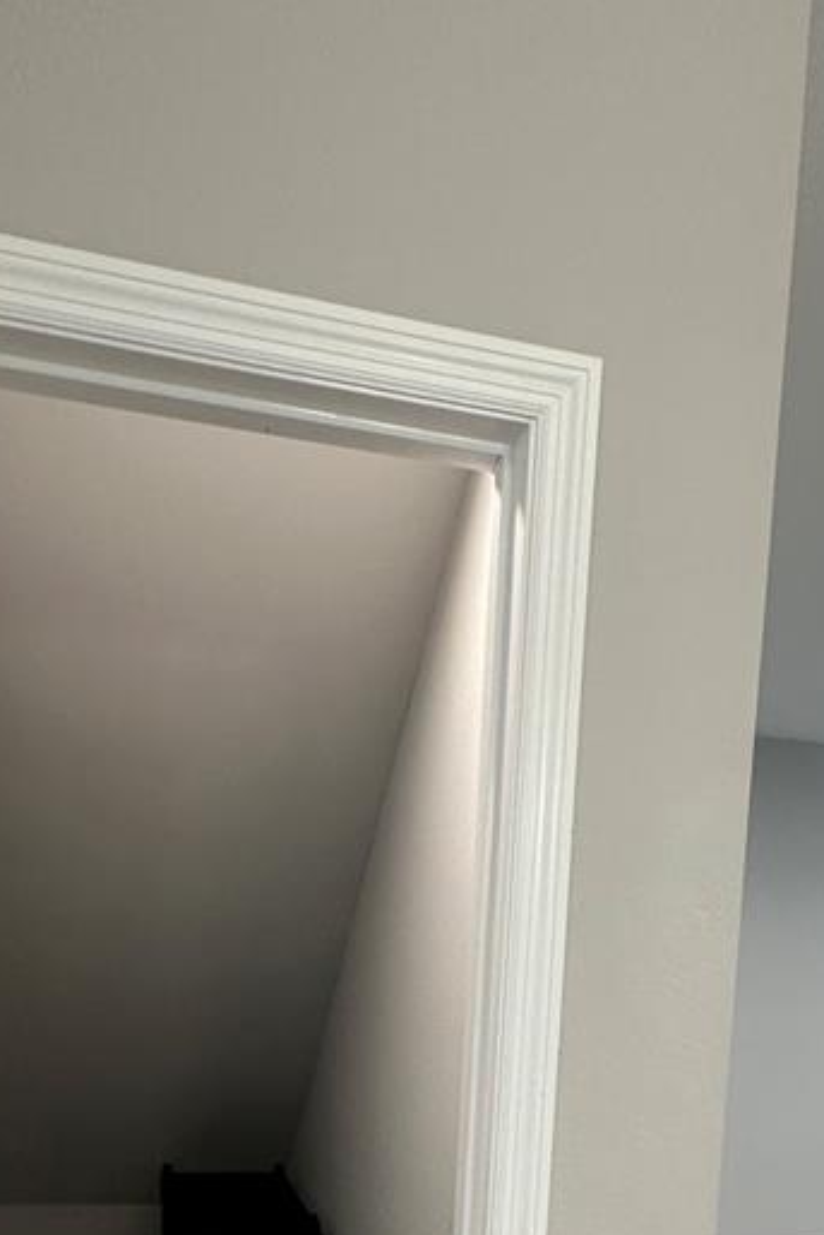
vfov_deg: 49.2
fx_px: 1166
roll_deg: -3.5
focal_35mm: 34
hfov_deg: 38.9
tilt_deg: -6.3
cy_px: 1132
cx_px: 437
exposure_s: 1/60
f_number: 2.2
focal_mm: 2.22
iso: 250
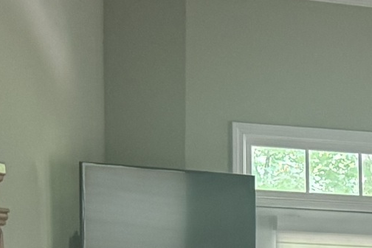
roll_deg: -1.2
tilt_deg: -5.1
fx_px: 1571
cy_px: 421
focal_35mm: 152
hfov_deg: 12.3
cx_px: 681
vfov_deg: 8.7
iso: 500
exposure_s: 1/60
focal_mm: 6.76
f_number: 1.78
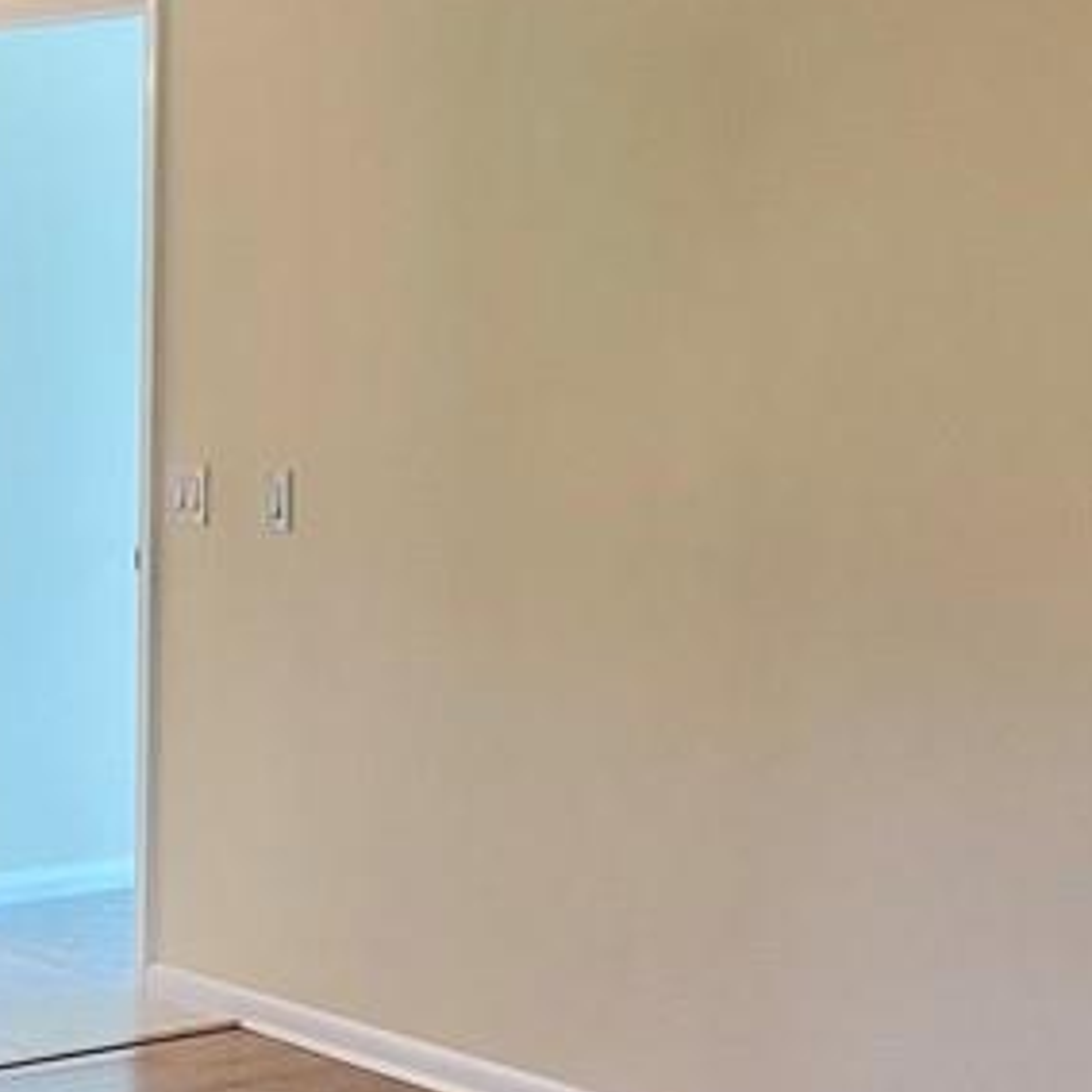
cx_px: 135
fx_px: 2962
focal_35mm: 83
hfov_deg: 20.5
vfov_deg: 20.8
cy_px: 784
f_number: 1.6
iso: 320
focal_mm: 5.1
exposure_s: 1/60
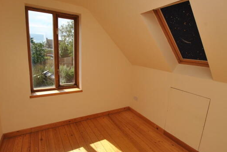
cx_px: 114
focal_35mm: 19
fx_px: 120
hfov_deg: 86.9
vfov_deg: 64.7
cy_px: 75
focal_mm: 10
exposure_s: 1/160
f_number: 6.3
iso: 100
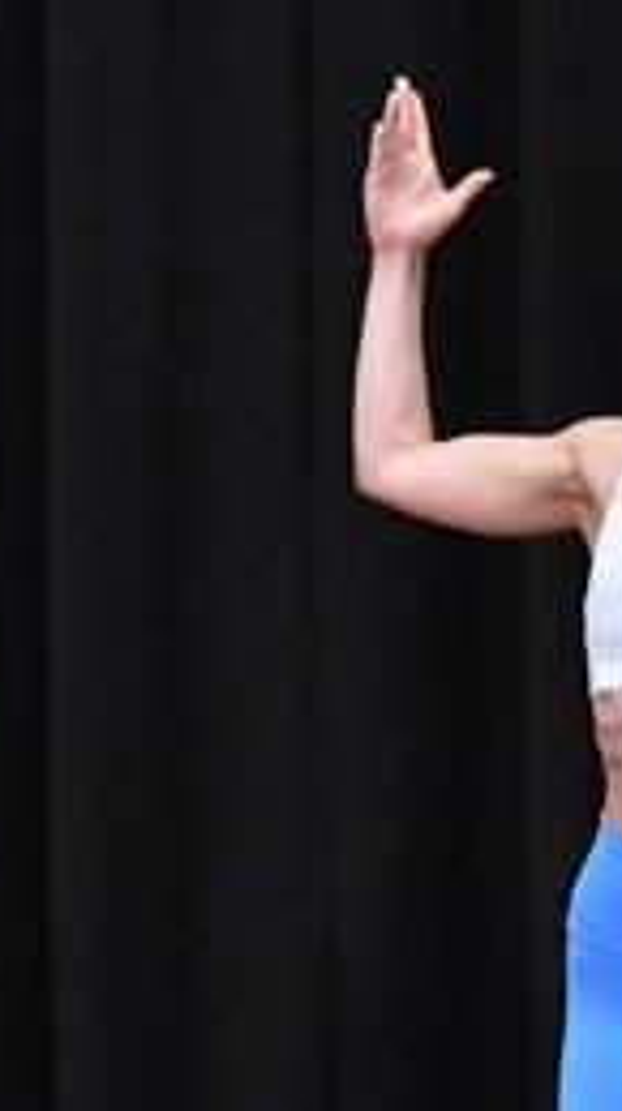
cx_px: 431
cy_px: 897
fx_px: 20775
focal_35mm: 706
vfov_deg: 3.1
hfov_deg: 1.7
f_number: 5.6
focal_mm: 150
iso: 8000
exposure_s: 1/400
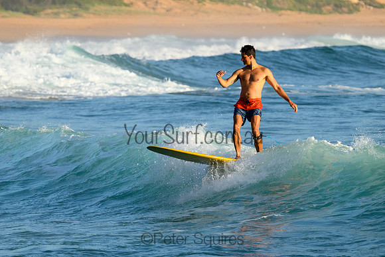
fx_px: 6440
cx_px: 211
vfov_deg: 2.3
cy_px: 152
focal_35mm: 602
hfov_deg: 3.4
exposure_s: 1/2000
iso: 2200
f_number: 11
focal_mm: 510
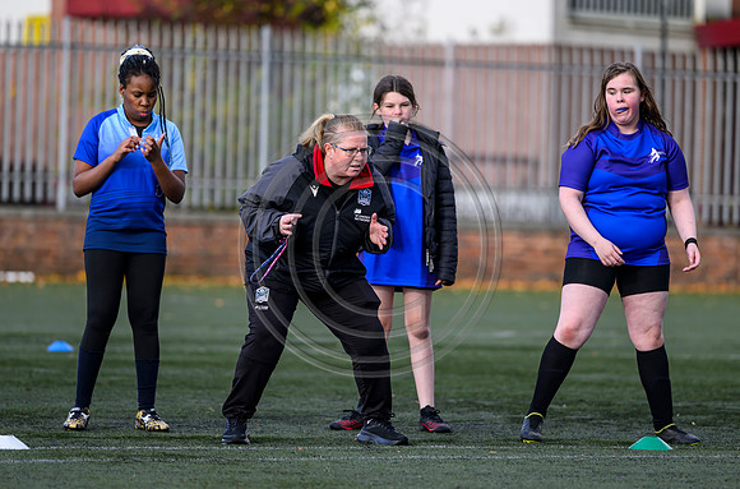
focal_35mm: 246
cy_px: 257
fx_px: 5048
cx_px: 375
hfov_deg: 8.4
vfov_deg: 5.5
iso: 500
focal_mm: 200
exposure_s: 1/2000
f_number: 3.2
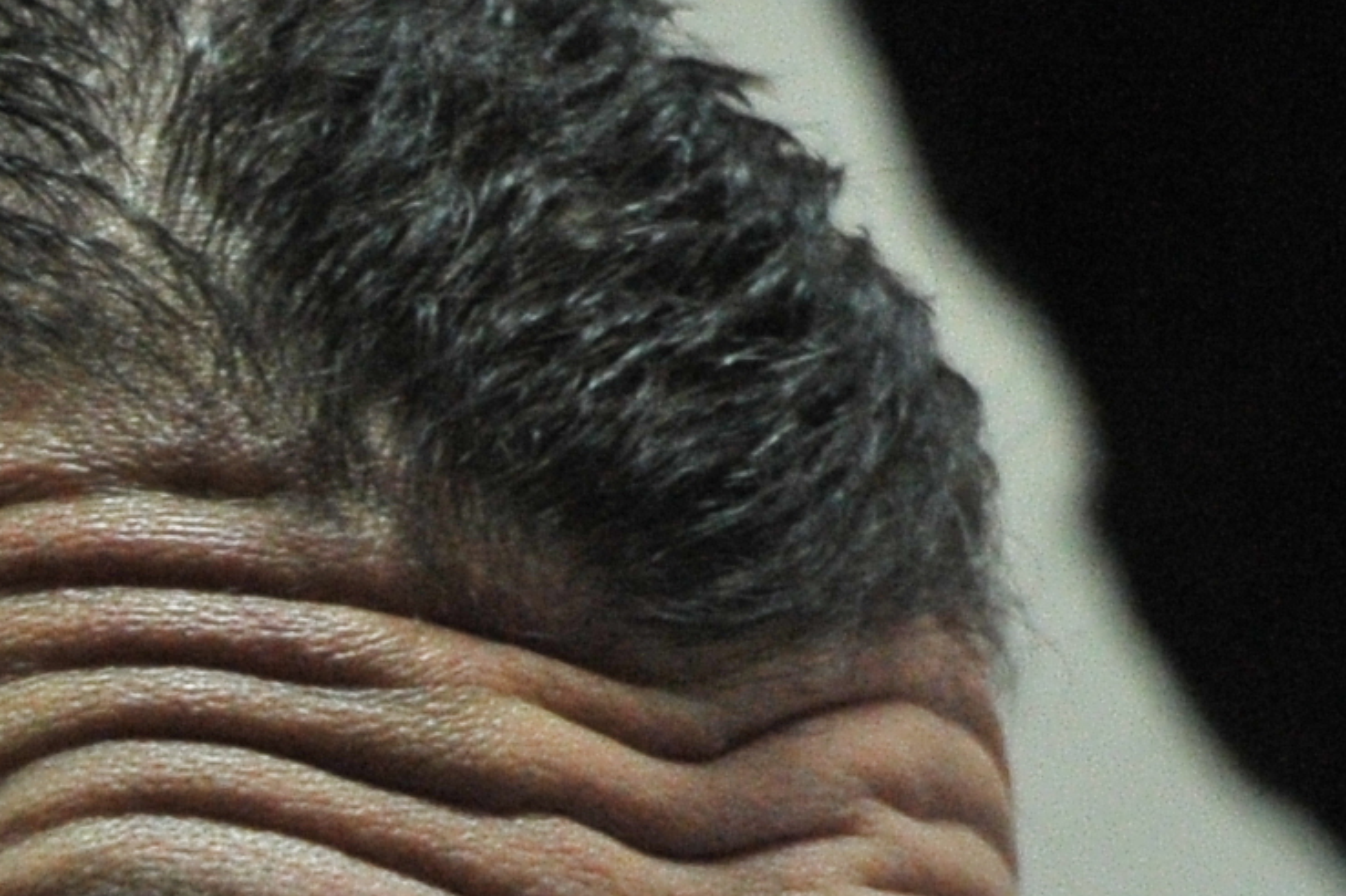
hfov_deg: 1.8
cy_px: 1641
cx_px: -841
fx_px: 43116
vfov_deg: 1.2
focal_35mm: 1154
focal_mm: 200
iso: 2500
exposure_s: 1/160
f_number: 2.8
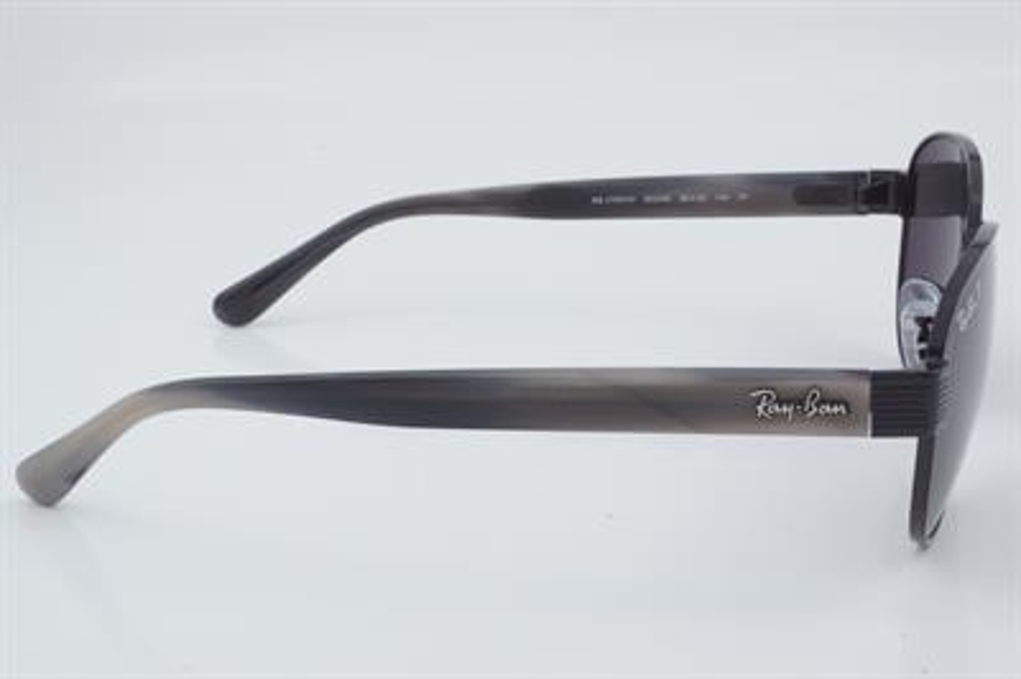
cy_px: 340
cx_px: 510
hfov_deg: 29.9
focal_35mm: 68
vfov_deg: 20.1
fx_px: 1913
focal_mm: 45
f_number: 32
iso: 100
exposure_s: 1/3
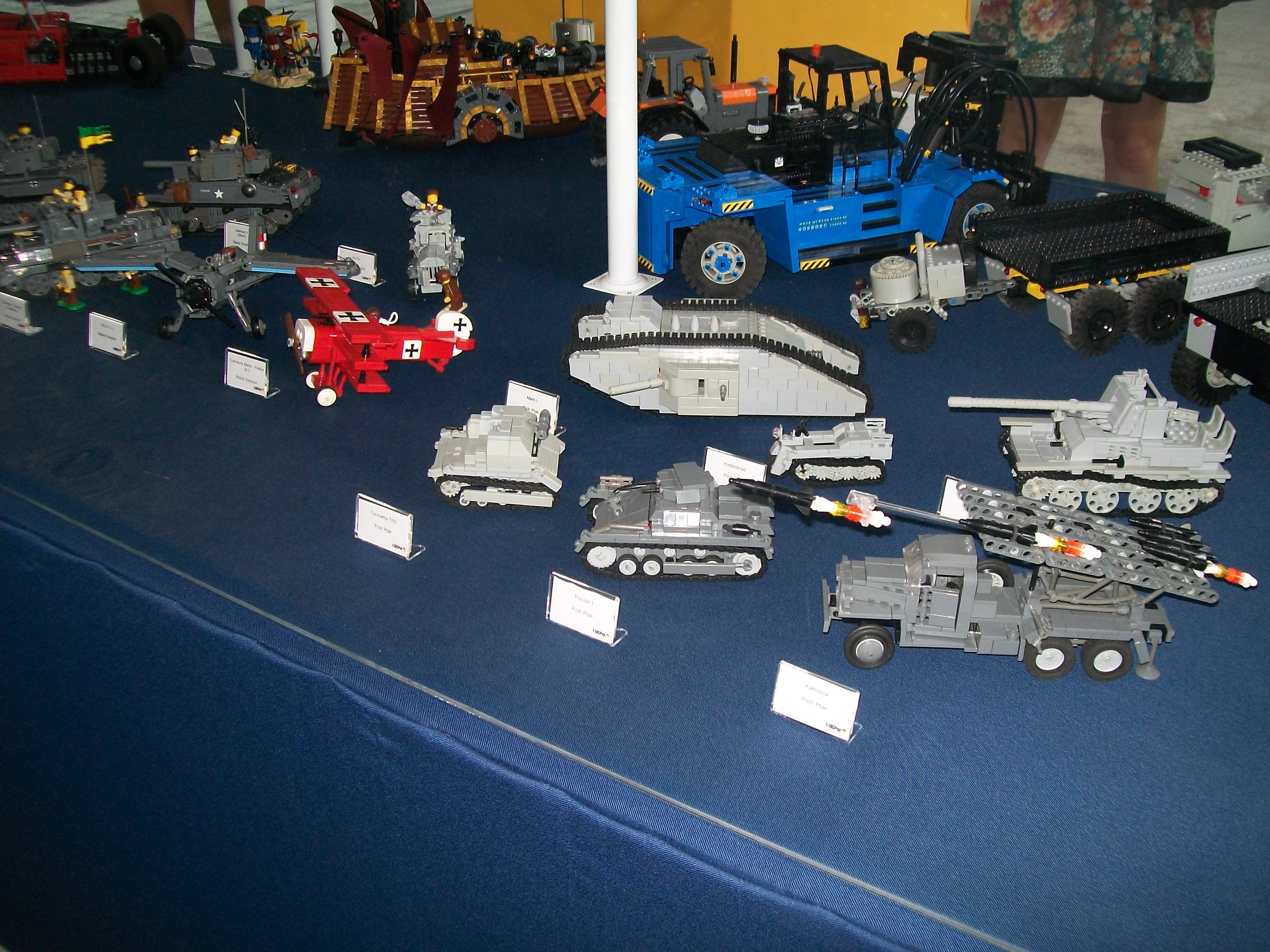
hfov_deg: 51.4
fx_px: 1321
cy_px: 476
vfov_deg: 39.7
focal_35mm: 36
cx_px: 635
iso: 80
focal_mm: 6
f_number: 2.7
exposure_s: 1/30
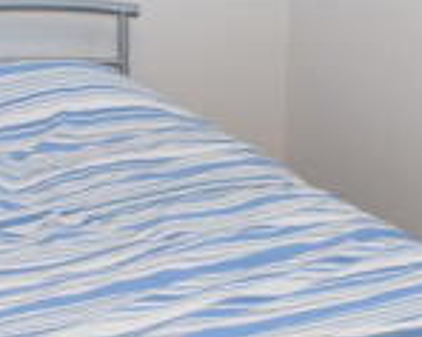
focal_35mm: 125
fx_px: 1559
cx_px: 224
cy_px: 164
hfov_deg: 15.4
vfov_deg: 12.3
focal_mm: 20
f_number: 4.5
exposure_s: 1/80
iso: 400
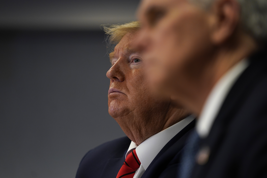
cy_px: 89
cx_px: 134
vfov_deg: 6.9
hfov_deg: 10.3
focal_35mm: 200
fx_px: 1483
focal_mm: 200
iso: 1250
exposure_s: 1/500
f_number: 2.8
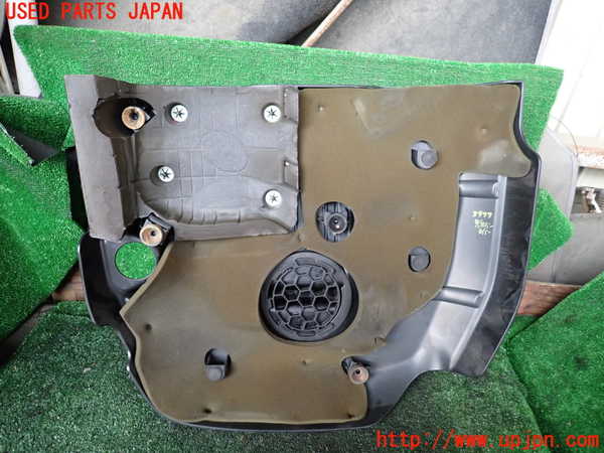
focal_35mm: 25
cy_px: 226
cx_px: 302
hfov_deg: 69.4
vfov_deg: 54.9
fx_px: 436
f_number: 2
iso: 320
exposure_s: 1/30
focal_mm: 4.5
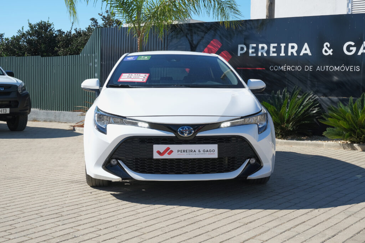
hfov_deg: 39.6
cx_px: 182
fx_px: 507
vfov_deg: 27.0
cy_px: 122
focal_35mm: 50
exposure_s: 1/200
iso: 160
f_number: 9
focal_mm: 33.3
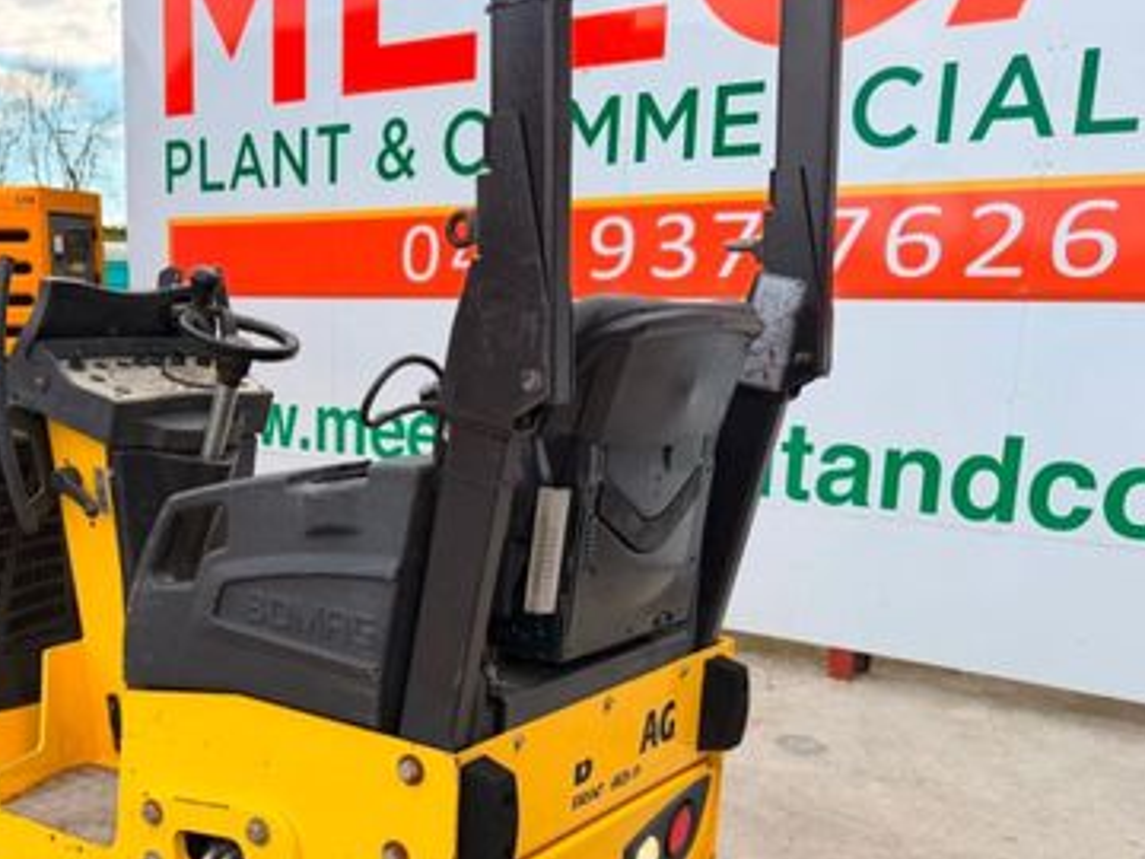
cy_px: 611
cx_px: 293
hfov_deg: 45.3
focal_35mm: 40
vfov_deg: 35.4
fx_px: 1323
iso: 100
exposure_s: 1/1618
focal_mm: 6.76
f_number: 1.78
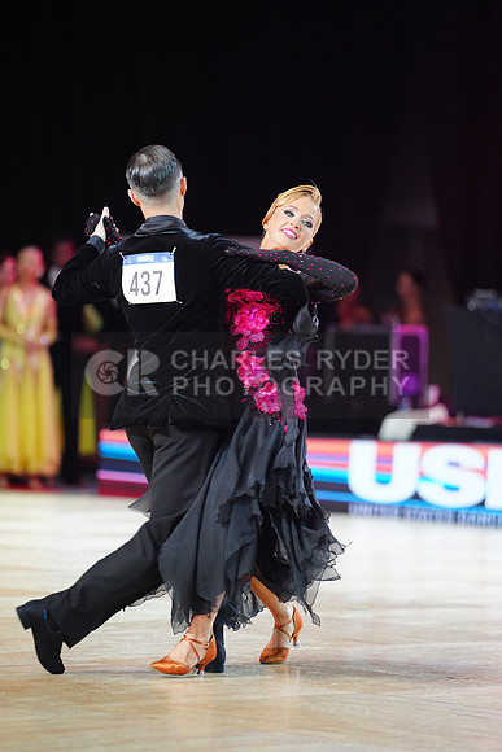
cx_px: 251
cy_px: 376
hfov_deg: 7.3
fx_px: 3930
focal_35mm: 188
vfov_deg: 10.9
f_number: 2.8
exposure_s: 1/400
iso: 1600
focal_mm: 188
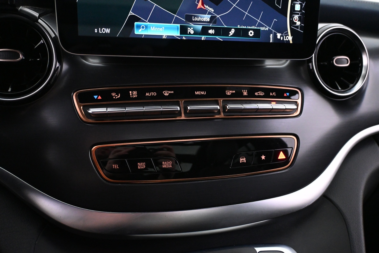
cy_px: 126
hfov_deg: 63.2
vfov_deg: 44.6
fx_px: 308
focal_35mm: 29
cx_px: 190
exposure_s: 1/50
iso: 4000
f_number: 3.8
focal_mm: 19.5
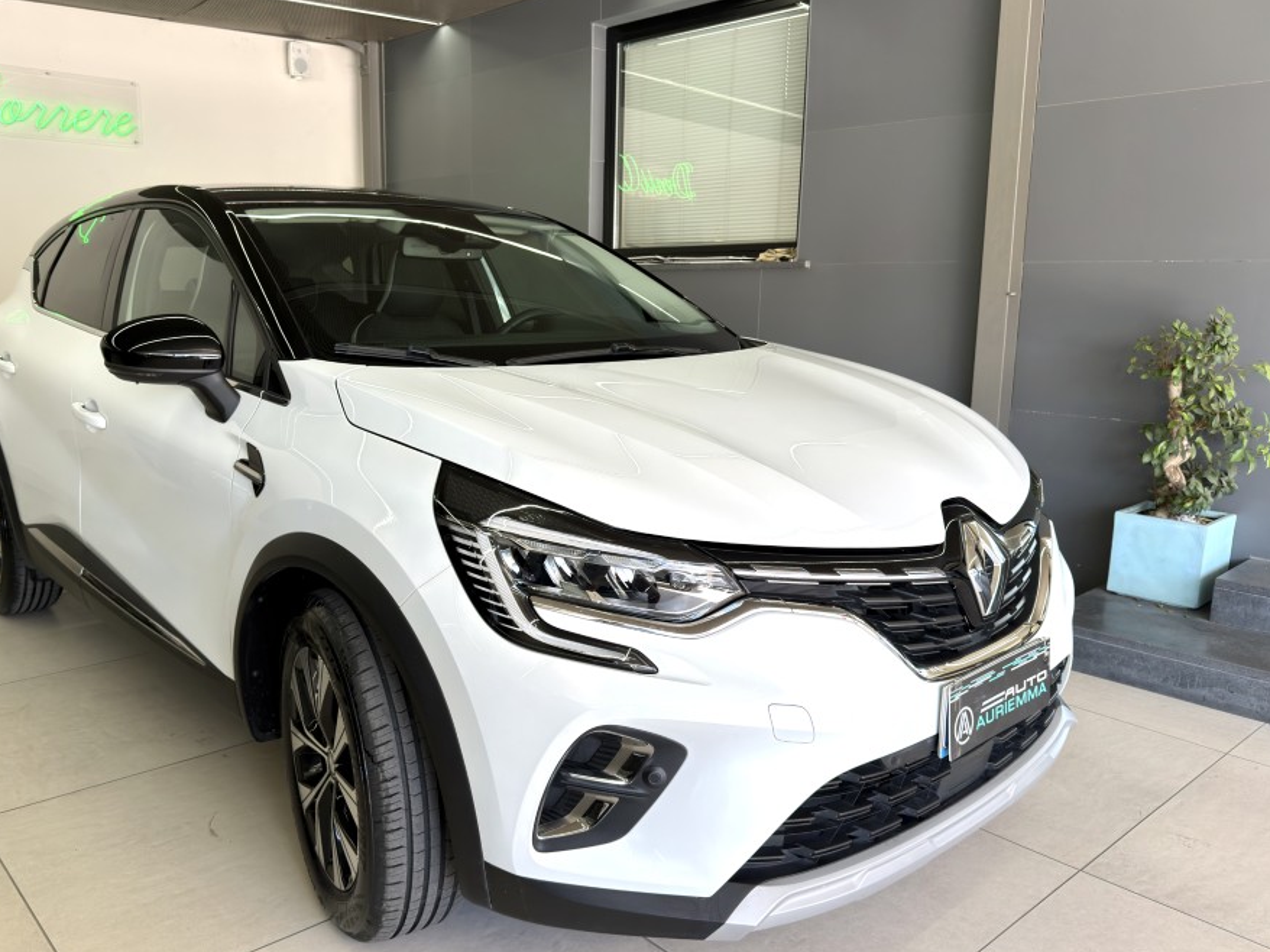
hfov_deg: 63.3
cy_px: 480
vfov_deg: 49.7
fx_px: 1027
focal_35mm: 28
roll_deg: -0.4
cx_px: 568
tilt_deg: -10.6
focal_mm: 6.76
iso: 50
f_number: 1.78
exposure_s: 1/100
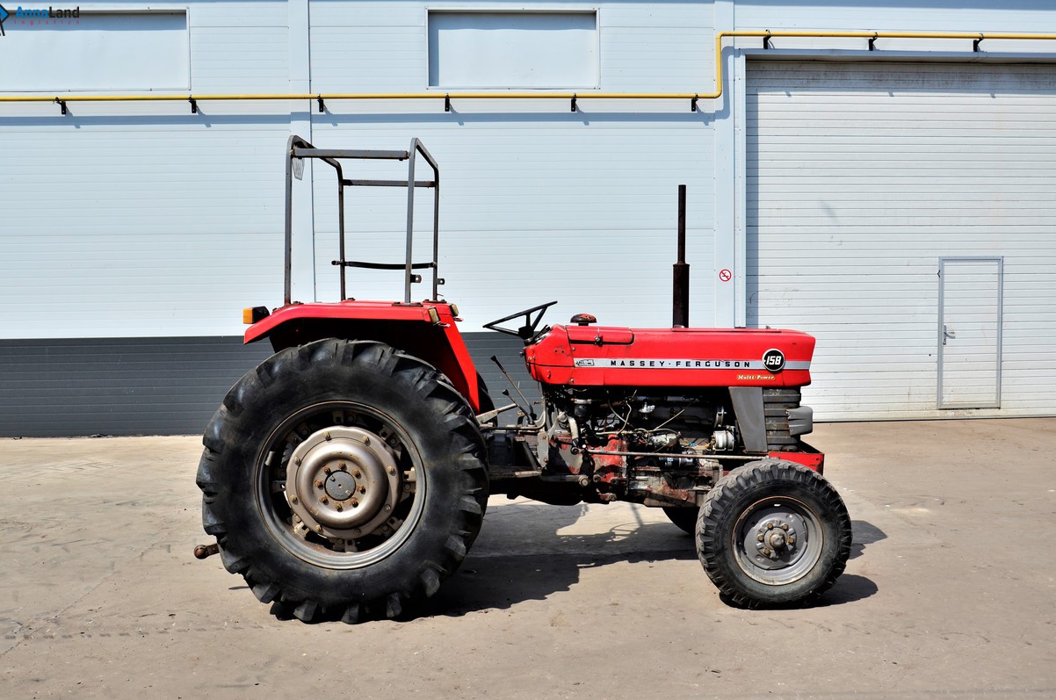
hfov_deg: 56.5
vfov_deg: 39.2
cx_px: 529
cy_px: 368
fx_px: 982
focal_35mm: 34
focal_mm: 21
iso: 125
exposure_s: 1/1000
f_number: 7.1
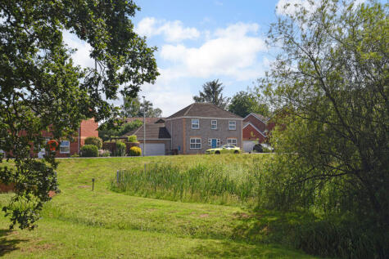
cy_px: 130
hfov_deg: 53.1
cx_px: 194
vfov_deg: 36.9
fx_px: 389
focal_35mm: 36
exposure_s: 1/250
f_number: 8
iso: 140
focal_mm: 24
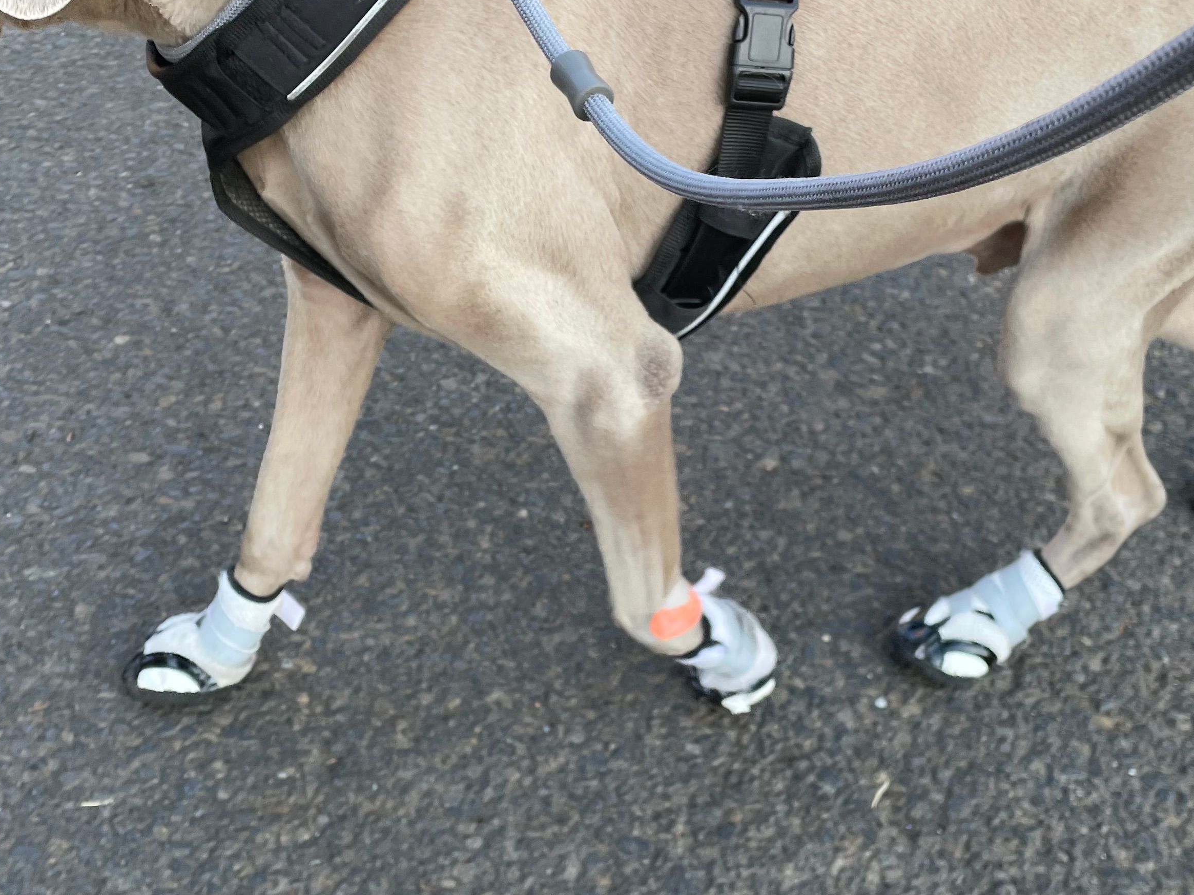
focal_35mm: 45
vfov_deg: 32.2
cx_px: 583
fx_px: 1552
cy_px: 450
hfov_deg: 42.1
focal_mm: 4.2
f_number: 1.6
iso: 32
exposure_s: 1/121
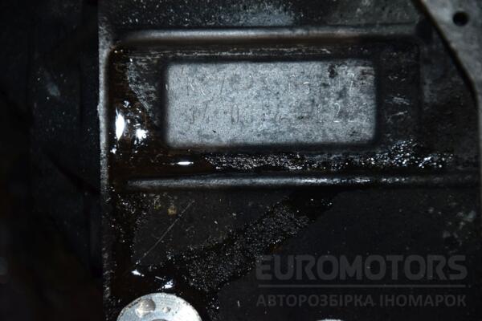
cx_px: 241
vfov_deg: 8.7
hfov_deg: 13.0
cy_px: 160
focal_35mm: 158
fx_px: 2109
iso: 800
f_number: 5.6
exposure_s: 1/60
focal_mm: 105
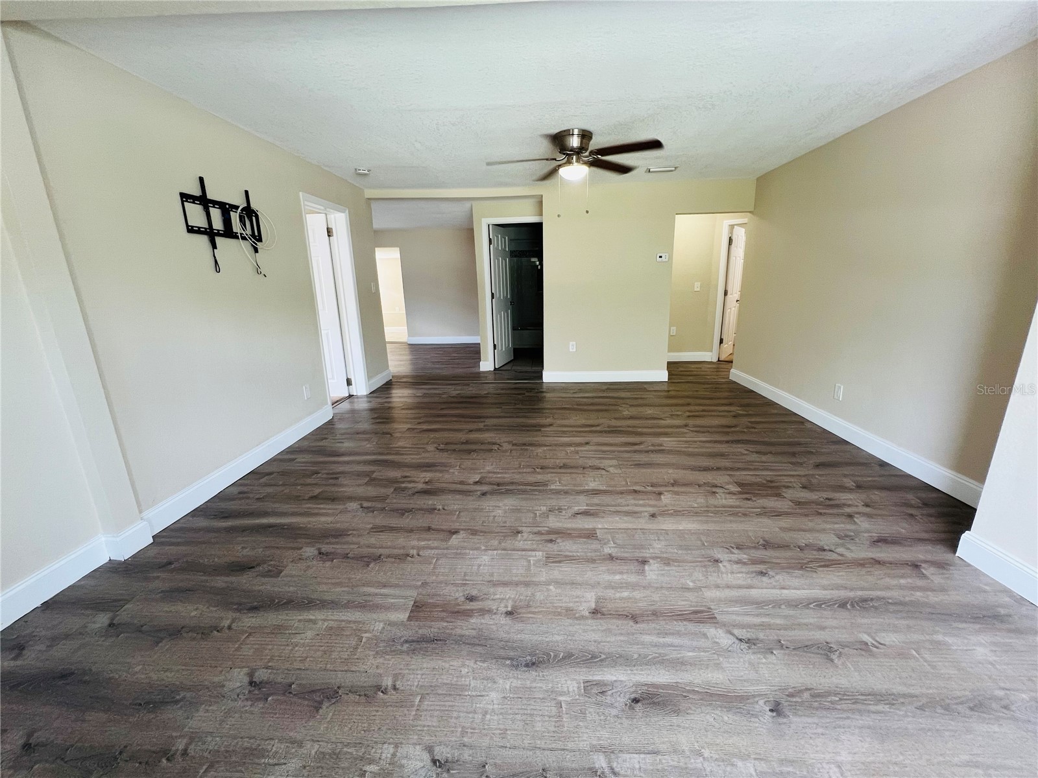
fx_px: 390
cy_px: 389
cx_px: 519
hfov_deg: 106.2
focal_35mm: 13
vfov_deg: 89.9
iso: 160
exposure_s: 1/60
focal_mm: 1.57
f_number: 1.8
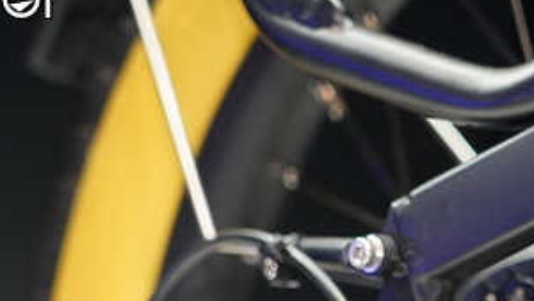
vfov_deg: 5.6
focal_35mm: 215
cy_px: 429
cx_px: 491
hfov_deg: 10.0
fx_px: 3045
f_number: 4
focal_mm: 79
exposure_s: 1/80
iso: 2000
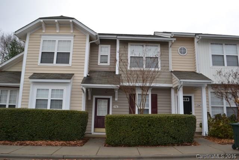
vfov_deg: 48.0
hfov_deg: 67.4
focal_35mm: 27
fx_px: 179
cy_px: 80
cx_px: 120
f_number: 5
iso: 100
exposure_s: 1/200
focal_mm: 18
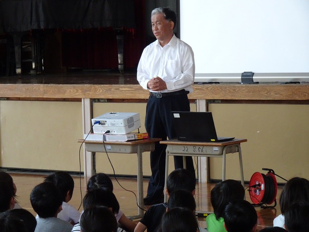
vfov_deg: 11.3
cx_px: 154
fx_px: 1169
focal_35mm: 131
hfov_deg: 15.1
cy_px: 116
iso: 800
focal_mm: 22.38
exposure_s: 1/80
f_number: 5.6
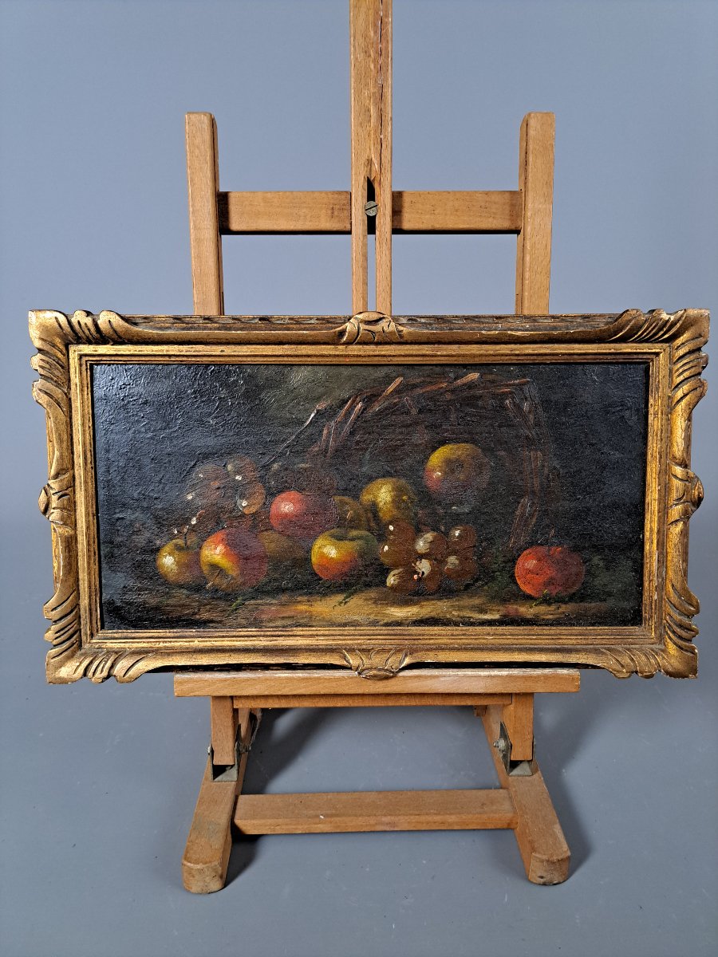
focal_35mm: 24
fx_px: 664
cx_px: 359
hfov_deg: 56.8
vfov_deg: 71.6
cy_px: 478
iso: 400
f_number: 1.8
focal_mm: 5.23
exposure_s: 1/25
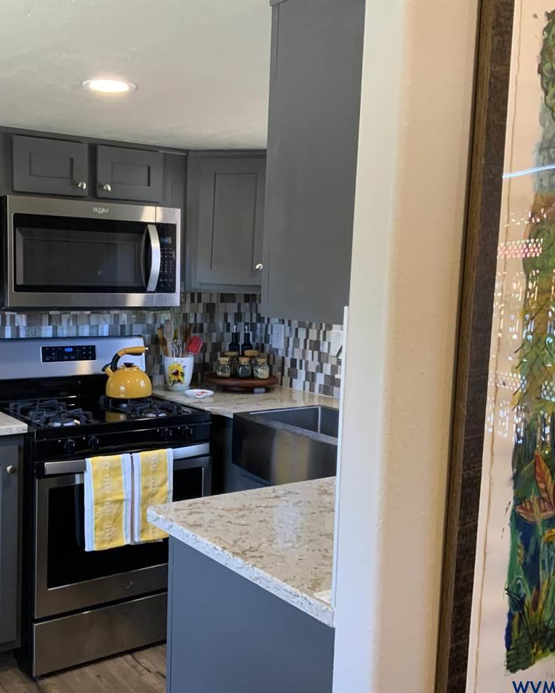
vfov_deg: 47.9
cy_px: 348
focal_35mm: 38
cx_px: 180
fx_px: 780
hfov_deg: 38.7
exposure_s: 1/60
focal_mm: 3
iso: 200
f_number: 1.8
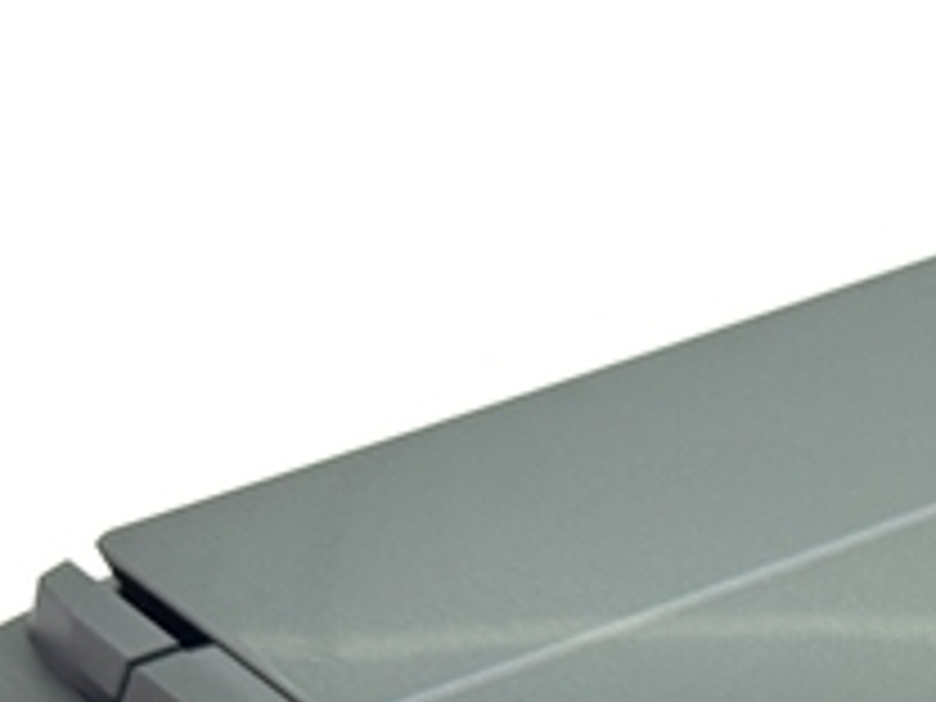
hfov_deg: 10.2
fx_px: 5002
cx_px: 1530
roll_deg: -0.2
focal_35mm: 185
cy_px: 1130
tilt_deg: -35.4
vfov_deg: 7.8
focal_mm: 6.76
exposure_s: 1/100
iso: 50
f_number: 1.78
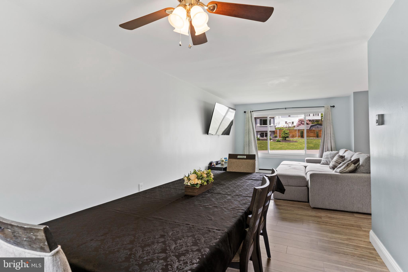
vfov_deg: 67.4
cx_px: 204
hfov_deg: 90.0
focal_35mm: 18
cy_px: 136
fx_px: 204
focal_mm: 18
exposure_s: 1/15
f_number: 8
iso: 500
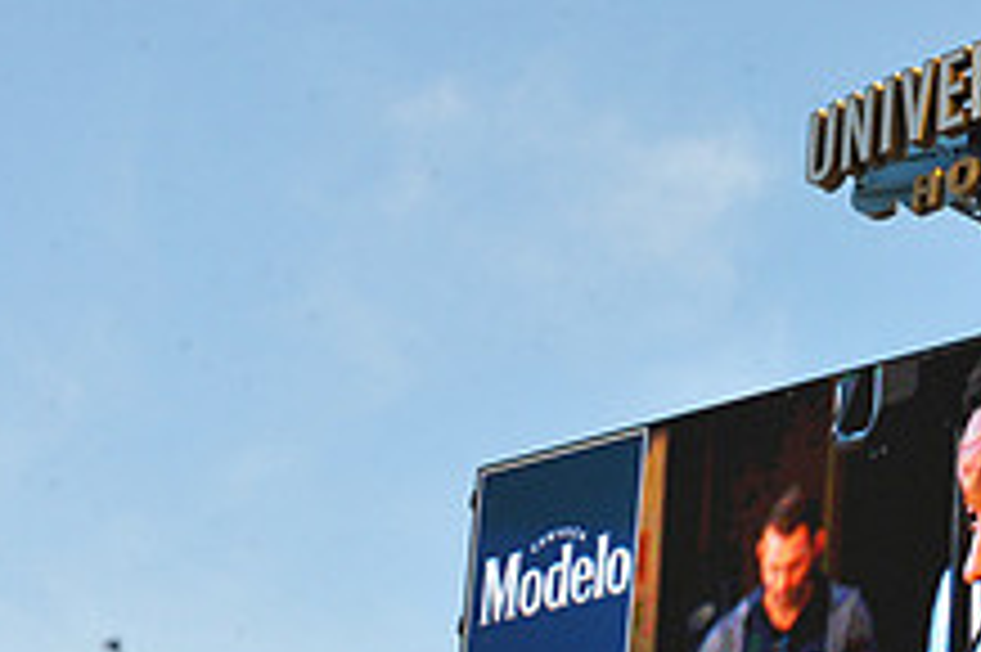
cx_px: 1030
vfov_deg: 6.0
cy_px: 540
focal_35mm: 229
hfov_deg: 8.9
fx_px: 6235
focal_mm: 86
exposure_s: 1/800
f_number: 14
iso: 1600
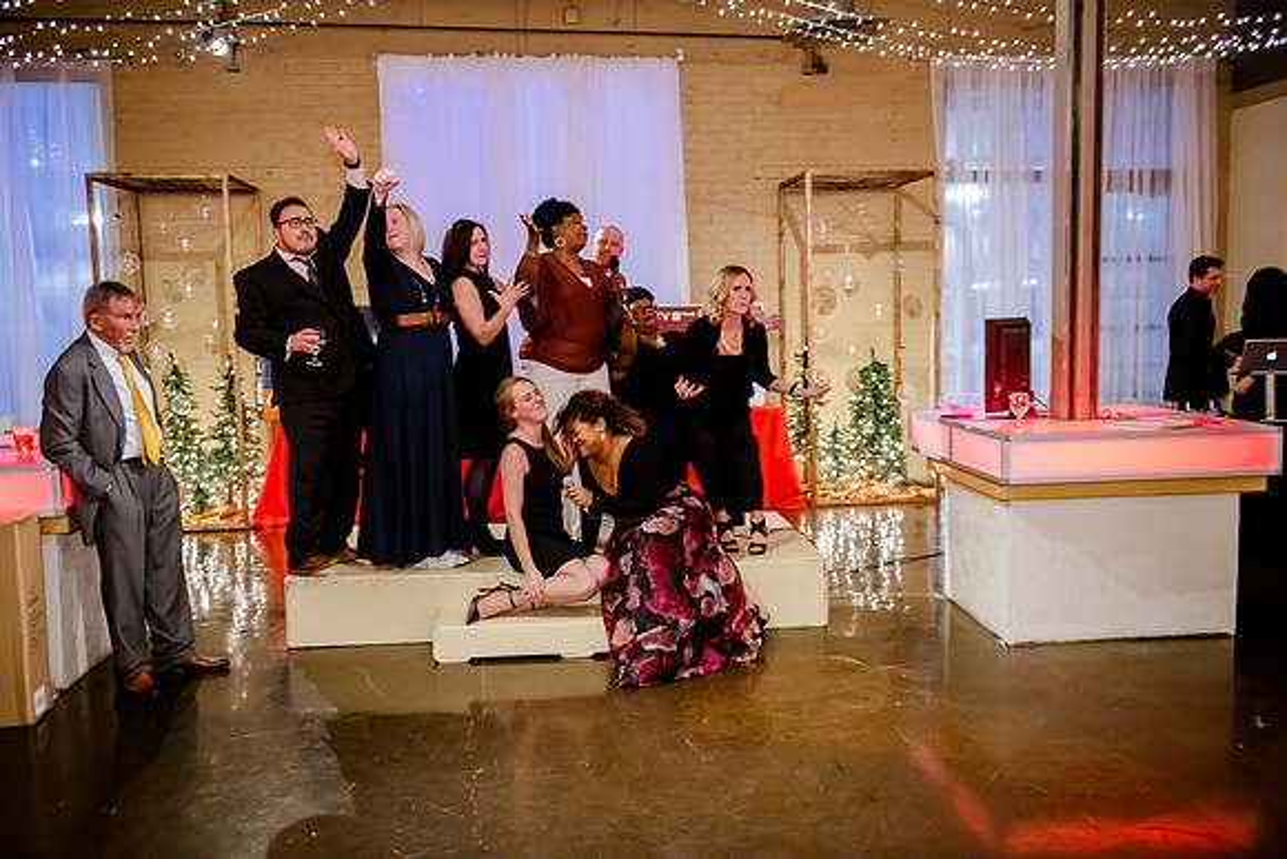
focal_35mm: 32
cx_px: 644
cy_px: 430
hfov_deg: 58.7
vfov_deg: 41.1
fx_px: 1144
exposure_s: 1/100
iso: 5000
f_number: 2.8
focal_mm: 32
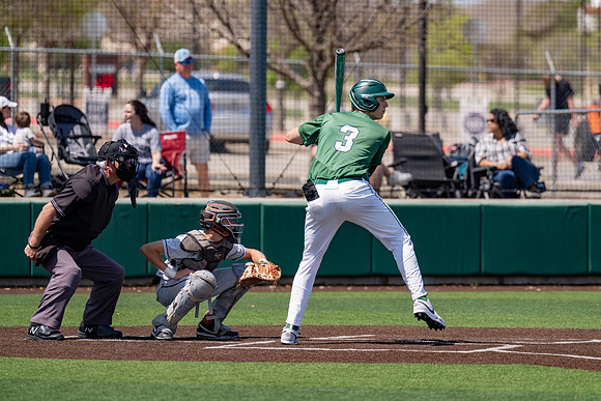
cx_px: 350
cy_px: 169
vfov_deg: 4.2
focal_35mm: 328
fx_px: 5476
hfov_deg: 6.3
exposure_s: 1/4000
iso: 320
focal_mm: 280
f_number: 4
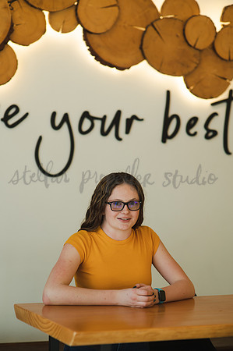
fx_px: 827
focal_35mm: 85
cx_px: 116
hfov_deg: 16.0
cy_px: 176
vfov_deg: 23.9
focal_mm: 85
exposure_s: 1/200
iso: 160
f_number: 2.5
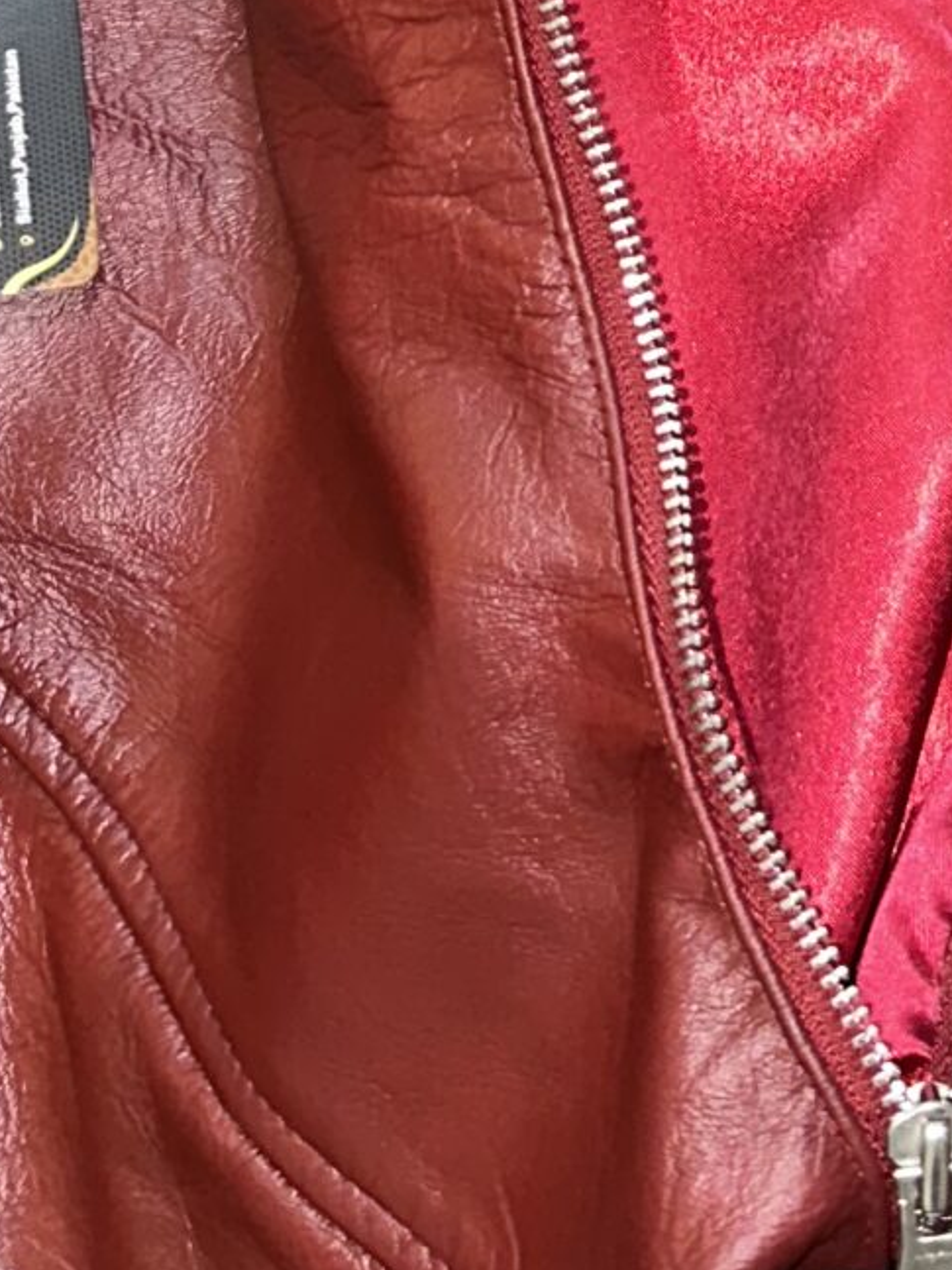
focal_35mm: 95
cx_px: 1135
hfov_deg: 15.0
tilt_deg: -67.4
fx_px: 3485
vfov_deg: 18.6
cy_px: -544
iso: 200
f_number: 1.78
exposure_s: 1/12
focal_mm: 6.86
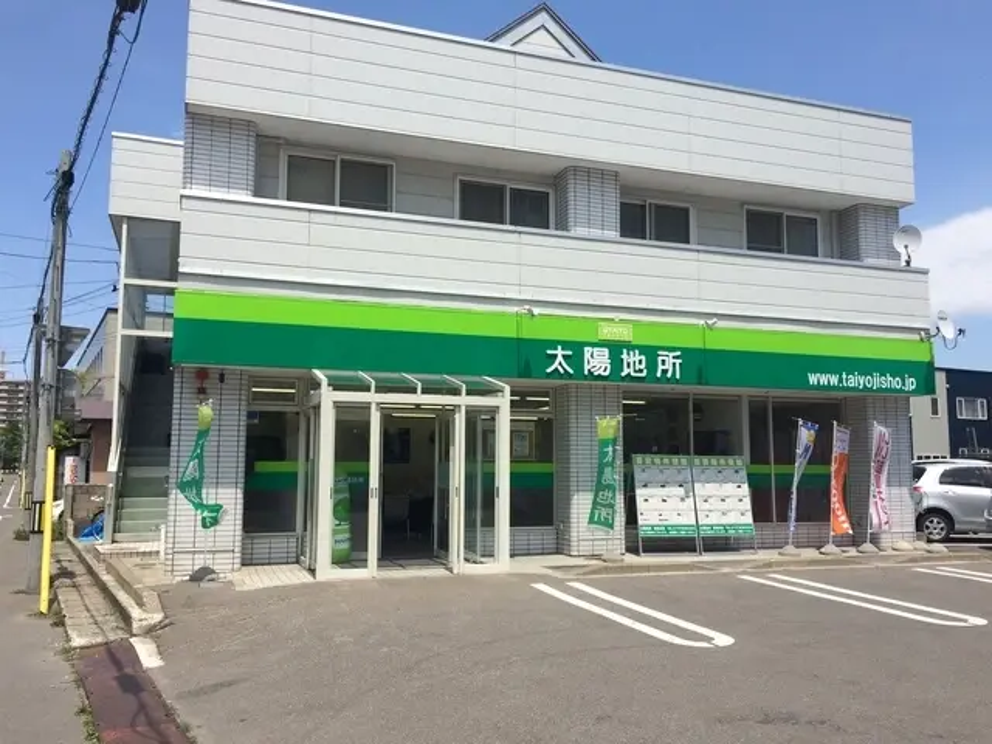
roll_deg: +1.1
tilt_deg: +5.2
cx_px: 496
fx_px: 831
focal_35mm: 29
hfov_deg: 61.7
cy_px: 372
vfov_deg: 48.2
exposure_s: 1/2415
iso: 32
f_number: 2.2
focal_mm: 4.15
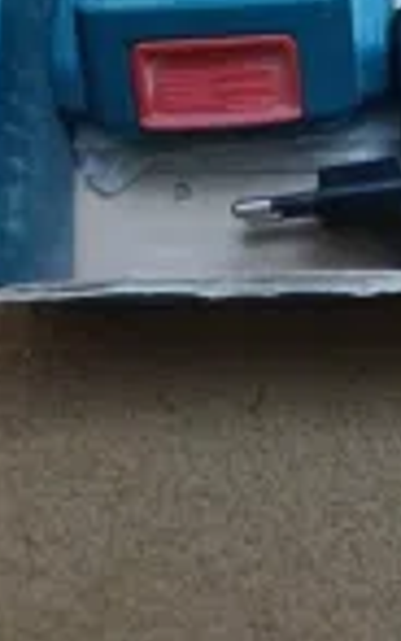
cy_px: -157
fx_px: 1363
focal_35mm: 78
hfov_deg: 15.9
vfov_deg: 23.8
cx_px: 514
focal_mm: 3.98
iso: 1250
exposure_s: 1/14.3
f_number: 1.8
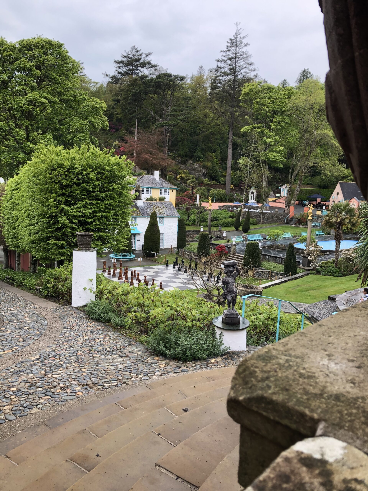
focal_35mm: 28
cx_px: 184
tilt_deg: -8.1
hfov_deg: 49.7
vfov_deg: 63.4
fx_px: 397
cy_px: 246
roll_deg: -2.2
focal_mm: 3.99
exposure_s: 1/158
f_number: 1.8
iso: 20
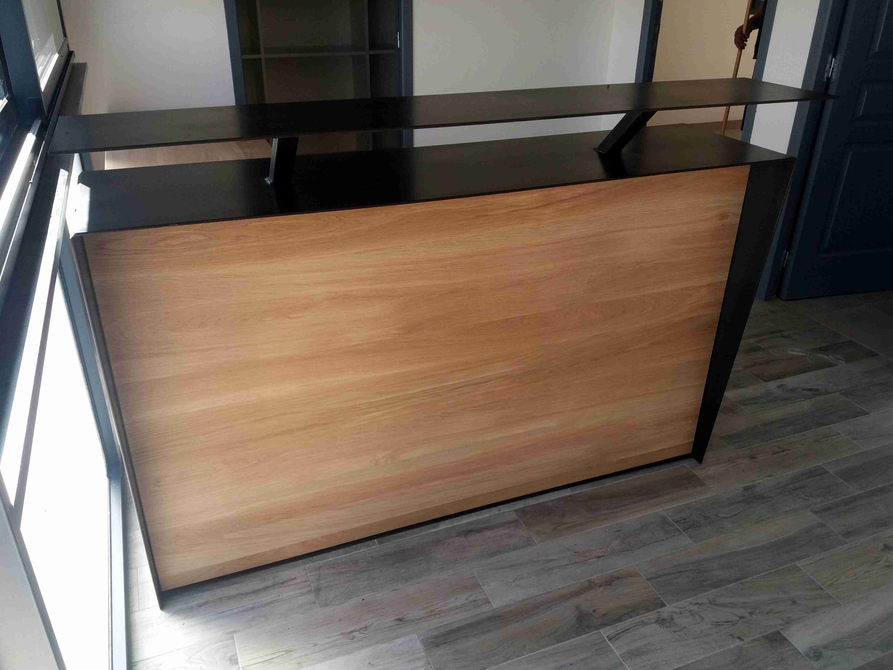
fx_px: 722
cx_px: 446
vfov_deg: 49.7
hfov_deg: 63.4
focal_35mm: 28
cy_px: 335
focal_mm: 3.7
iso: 64
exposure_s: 1/140
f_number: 1.9
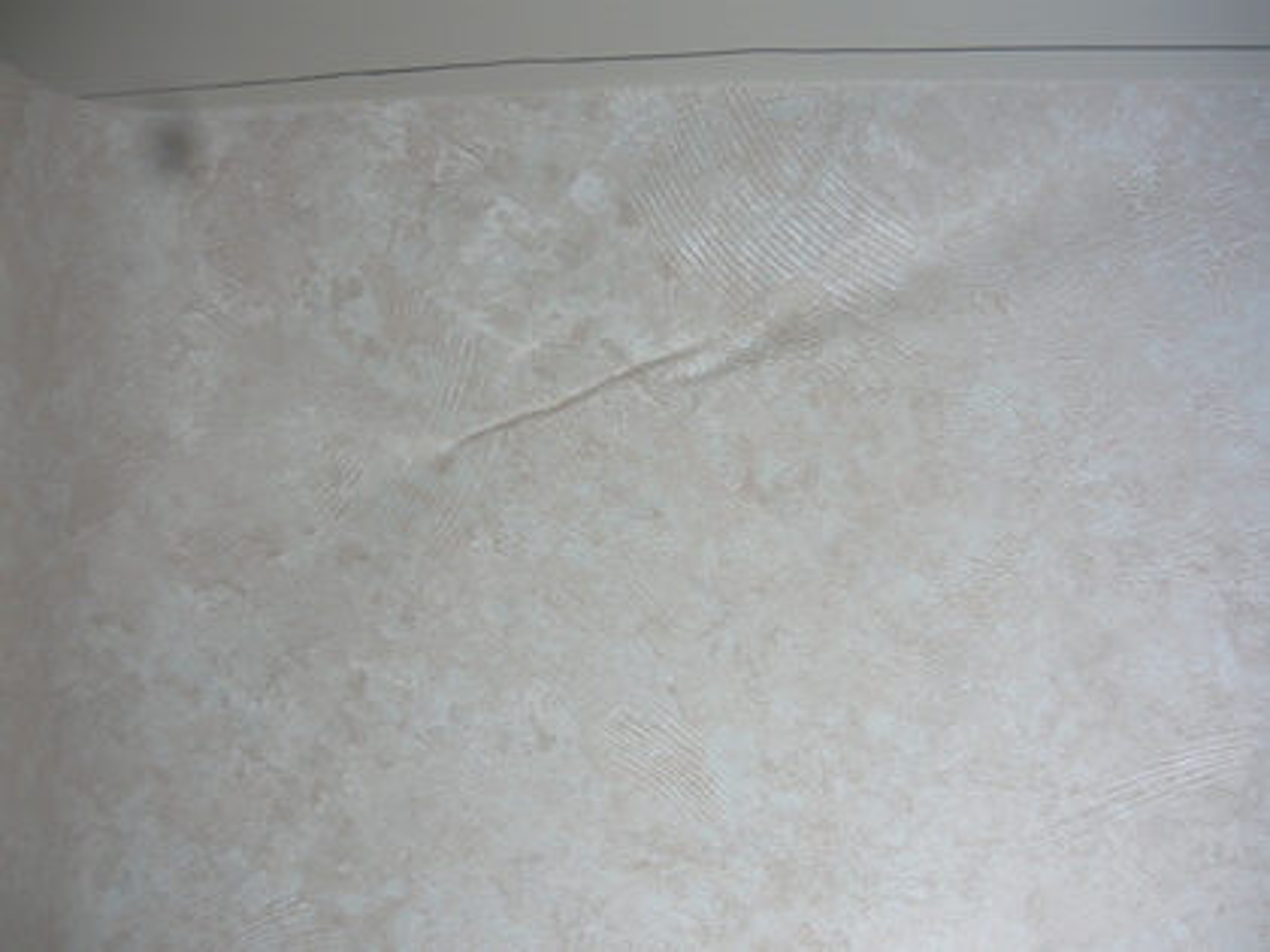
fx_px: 1211
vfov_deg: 42.9
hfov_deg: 55.4
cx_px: 635
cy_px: 476
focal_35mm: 33
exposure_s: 1/160
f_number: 2.8
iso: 100
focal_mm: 5.5
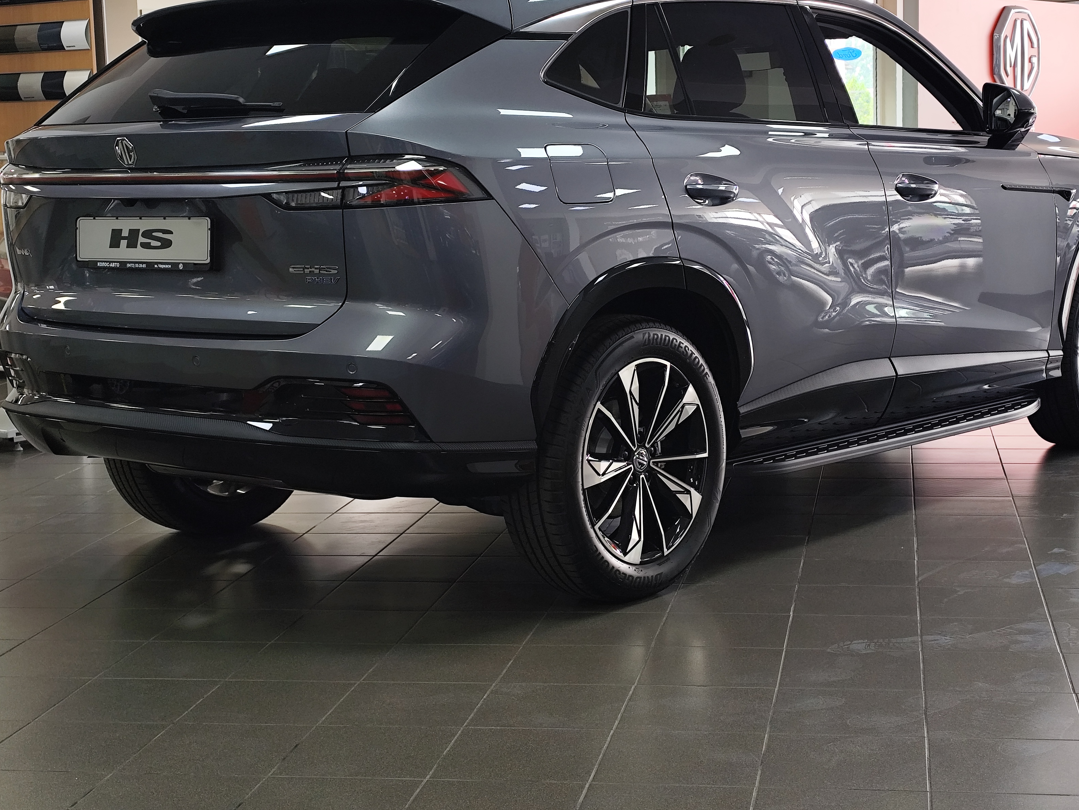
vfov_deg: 24.8
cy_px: 308
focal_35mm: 59
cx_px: 595
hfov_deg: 32.7
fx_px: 1839
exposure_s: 1/33.3
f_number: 1.65
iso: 64
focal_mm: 6.19
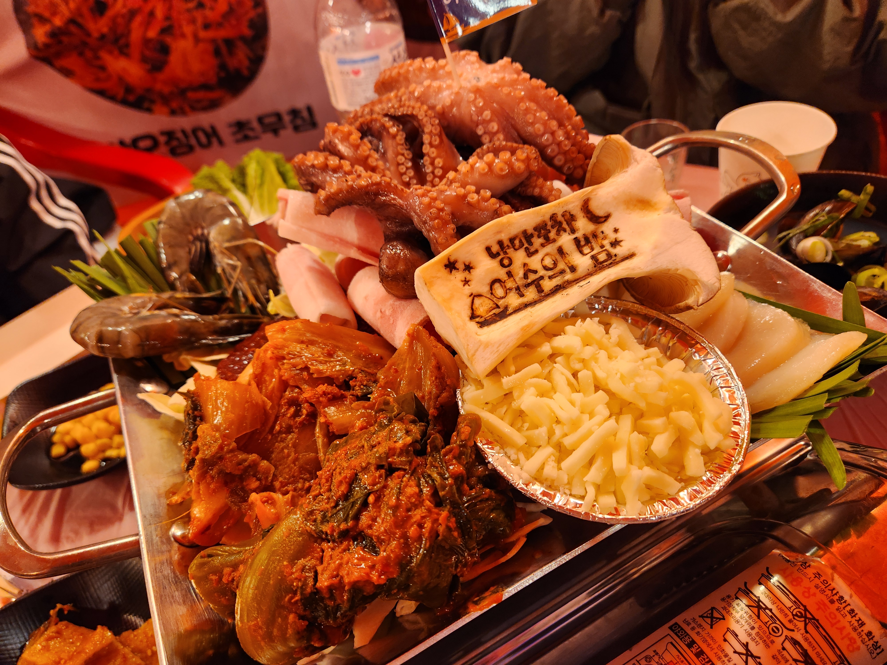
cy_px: 332
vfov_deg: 58.9
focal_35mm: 23
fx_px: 589
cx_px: 444
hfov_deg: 73.9
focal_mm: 5.4
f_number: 1.8
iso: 200
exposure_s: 1/120
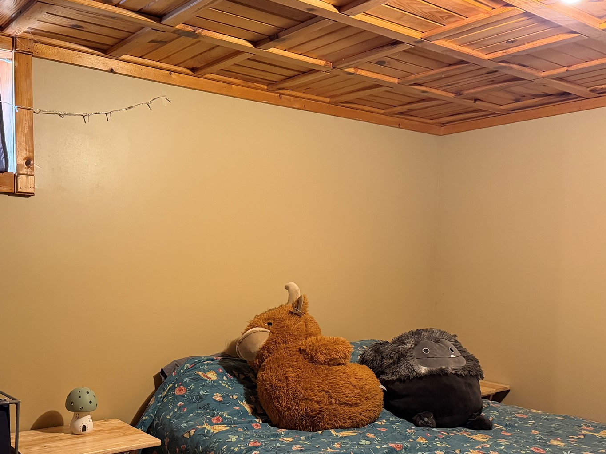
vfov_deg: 39.2
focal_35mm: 36
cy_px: 300
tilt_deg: -2.0
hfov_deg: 50.0
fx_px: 630
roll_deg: -1.0
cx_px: 182
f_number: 1.78
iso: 800
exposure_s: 1/60
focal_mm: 6.76
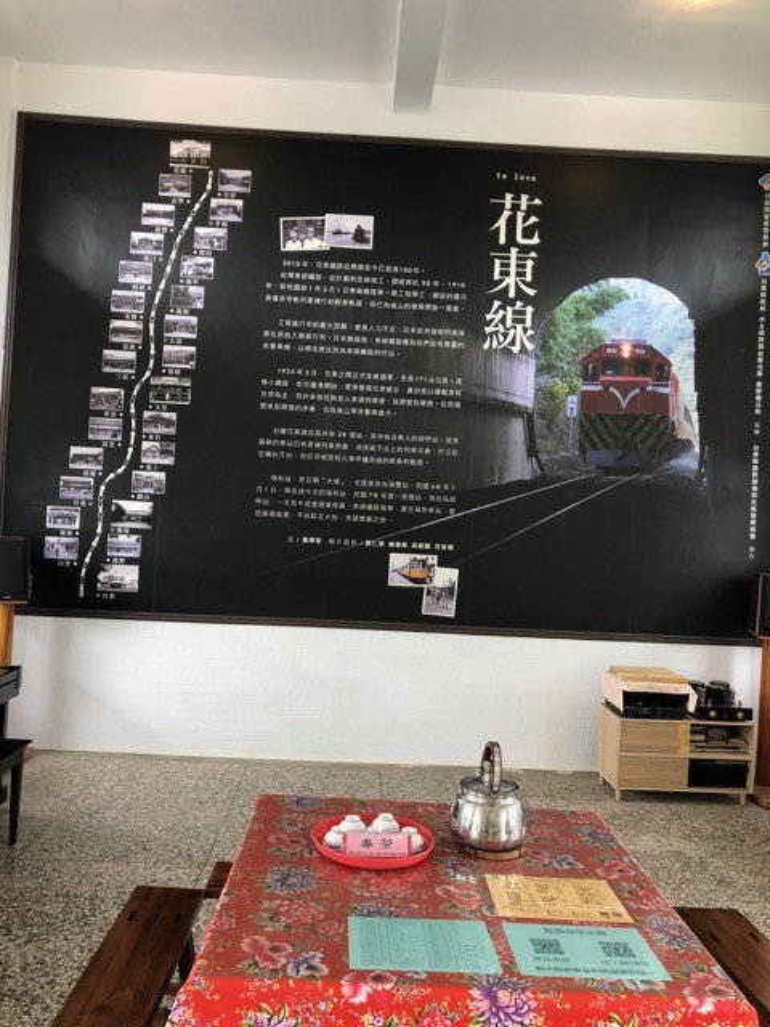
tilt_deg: +1.9
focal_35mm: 28
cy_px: 514
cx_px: 385
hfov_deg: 49.7
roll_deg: -1.3
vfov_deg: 63.4
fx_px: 830
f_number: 1.8
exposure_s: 1/40
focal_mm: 4
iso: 25
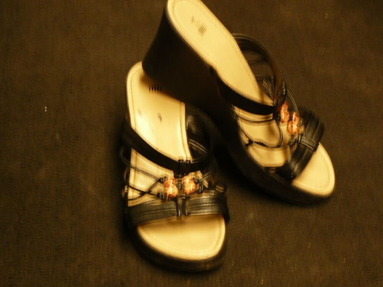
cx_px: 192
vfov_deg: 17.6
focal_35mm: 84
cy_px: 144
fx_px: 929
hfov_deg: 23.3
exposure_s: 1/3.2
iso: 100
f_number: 2.8
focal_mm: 9.3
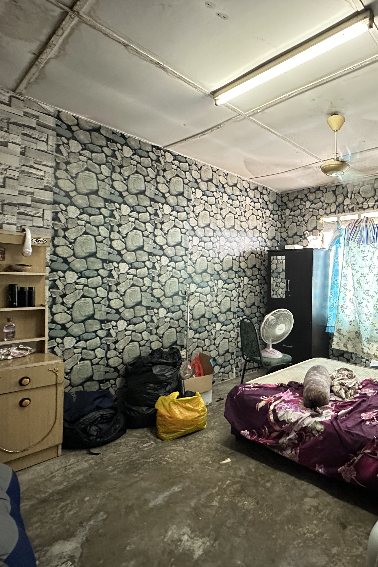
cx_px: 291
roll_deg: -1.2
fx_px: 315
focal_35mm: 20
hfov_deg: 58.2
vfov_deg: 84.0
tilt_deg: -0.3
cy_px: 289
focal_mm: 2.22
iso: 800
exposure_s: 1/34
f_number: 2.2
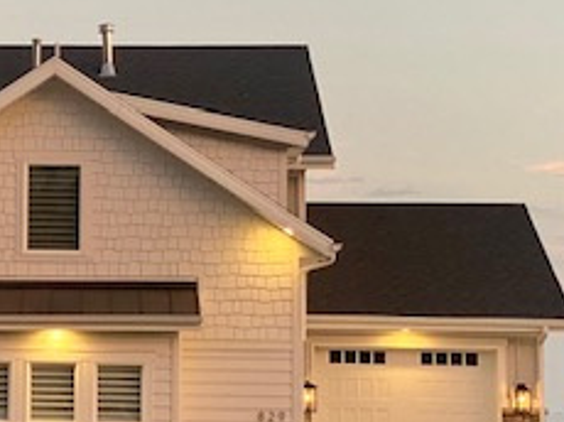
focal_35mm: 145
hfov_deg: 13.3
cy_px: 211
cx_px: -103
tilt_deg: +4.3
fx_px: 2360
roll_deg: -1.3
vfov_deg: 10.2
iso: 160
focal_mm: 6
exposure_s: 1/115
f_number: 2
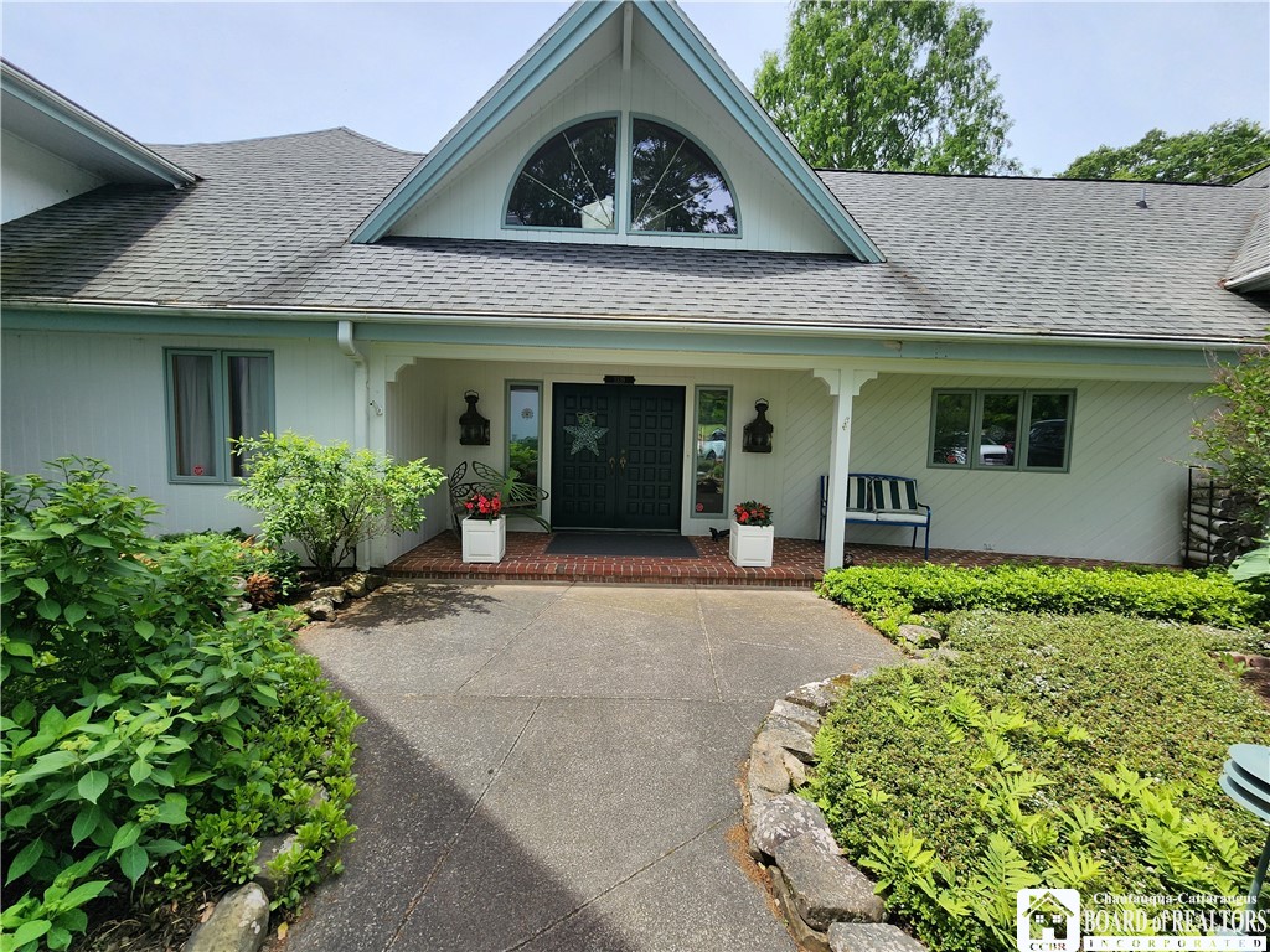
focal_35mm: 13
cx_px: 635
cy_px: 476
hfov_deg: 106.2
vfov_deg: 89.9
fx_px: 477
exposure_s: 1/1399
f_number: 2.2
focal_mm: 2.2
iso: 50
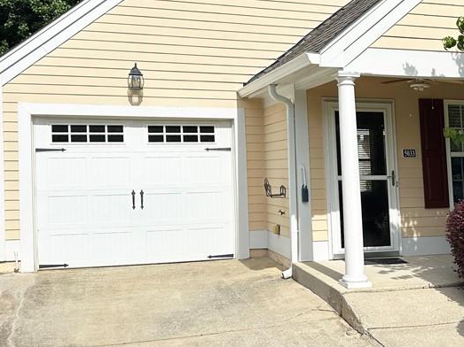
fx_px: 630
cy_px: 139
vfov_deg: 30.8
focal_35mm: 47
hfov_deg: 38.3
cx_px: 396
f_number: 1.78
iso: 80
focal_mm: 6.86
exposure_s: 1/6623
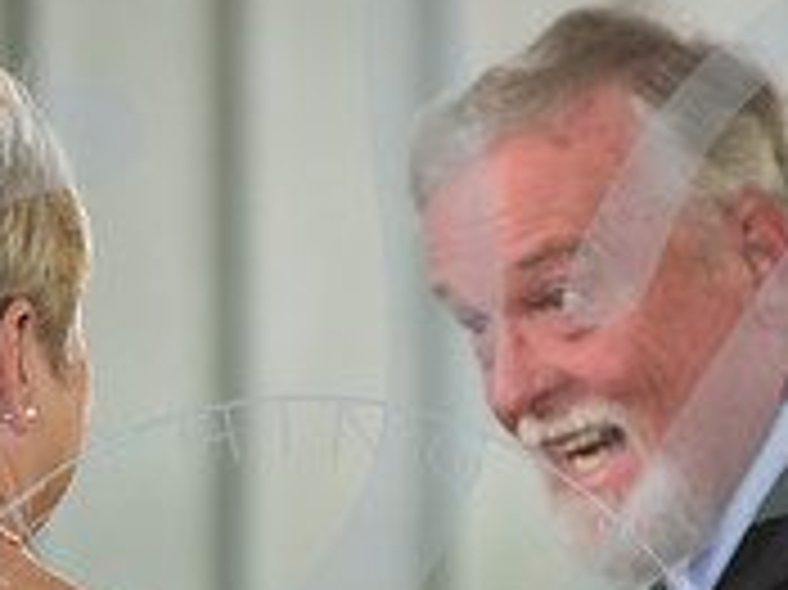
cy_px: 481
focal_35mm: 666
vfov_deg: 2.2
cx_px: 499
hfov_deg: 3.0
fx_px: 15150
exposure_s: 1/200
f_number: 2.8
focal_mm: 200
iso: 320
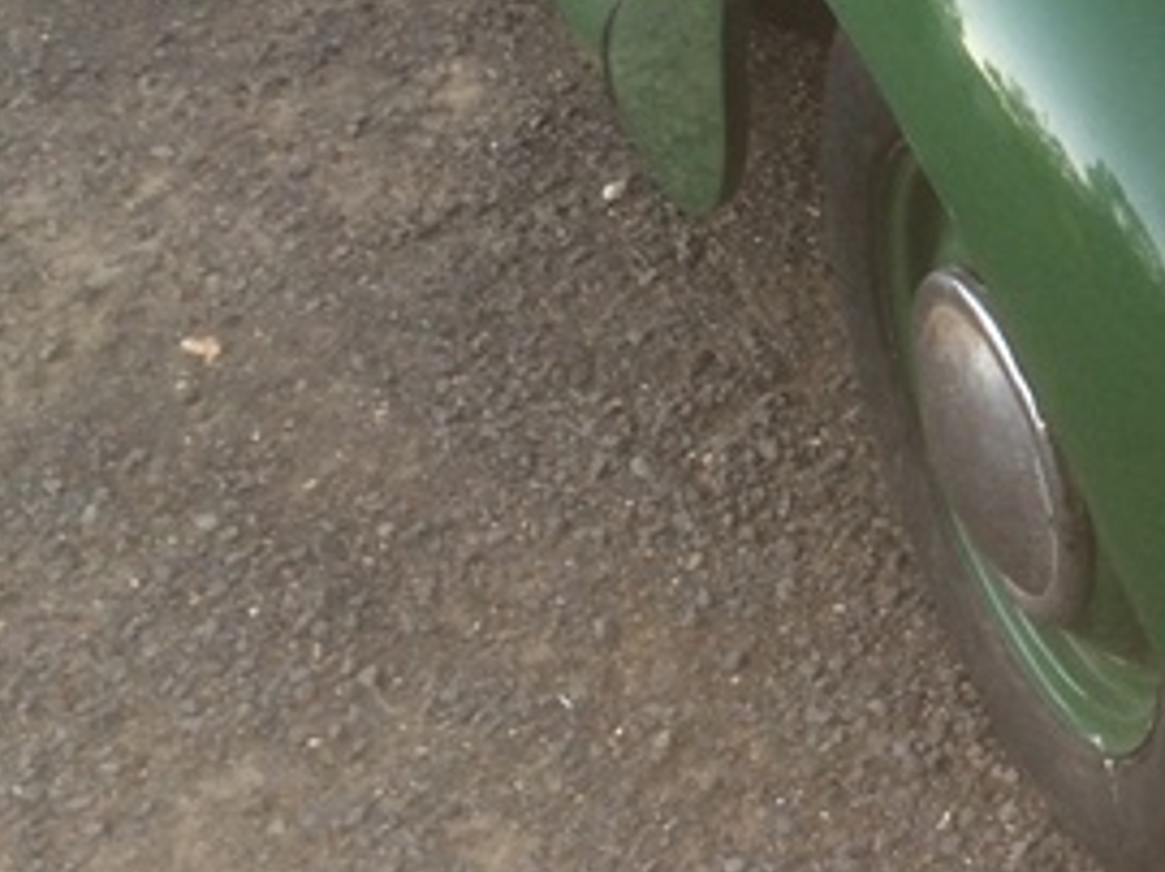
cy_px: -350
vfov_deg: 15.5
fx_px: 2993
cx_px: 1510
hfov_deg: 20.2
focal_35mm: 89
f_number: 2.2
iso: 50
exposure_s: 1/30
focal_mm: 4.12
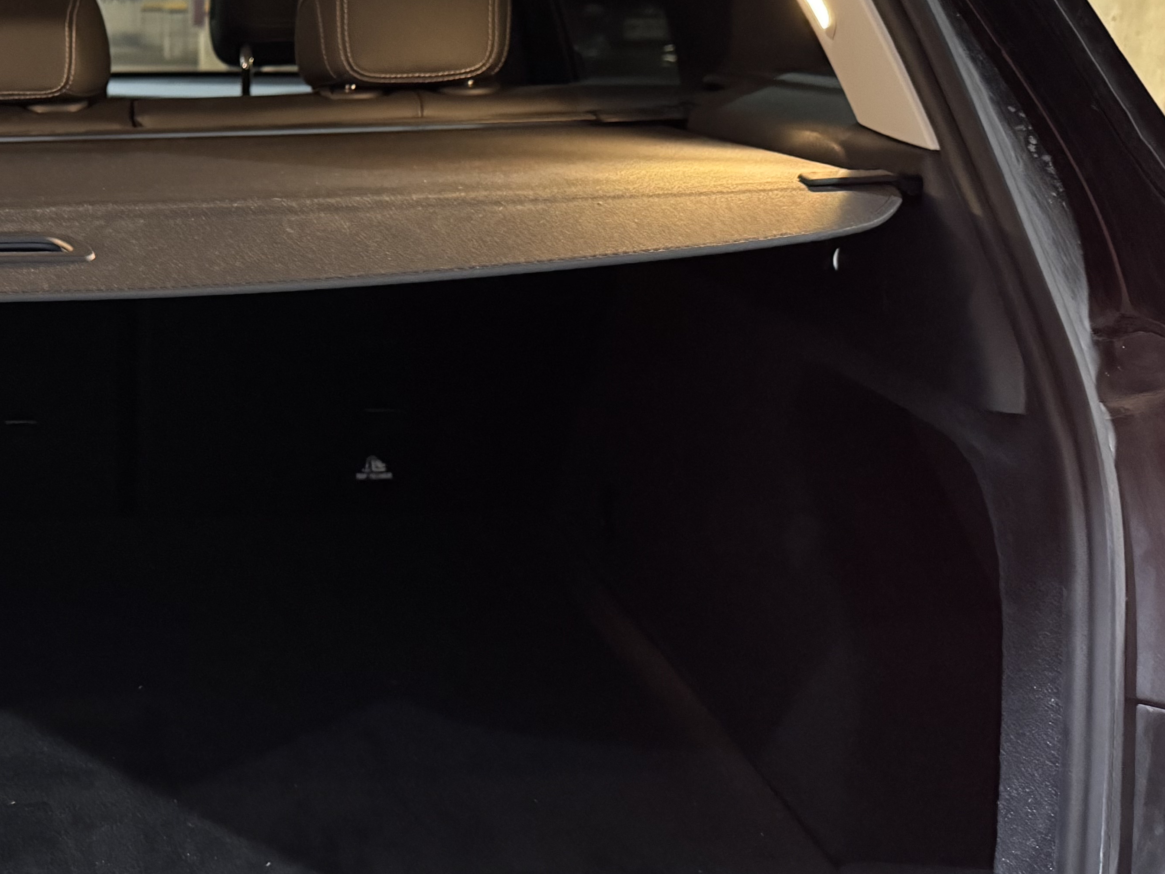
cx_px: 40
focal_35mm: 51
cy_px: 490
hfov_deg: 34.6
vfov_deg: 28.5
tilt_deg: -17.1
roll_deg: -0.1
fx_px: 1716
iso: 1250
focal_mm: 6.76
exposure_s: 1/30
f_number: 1.78
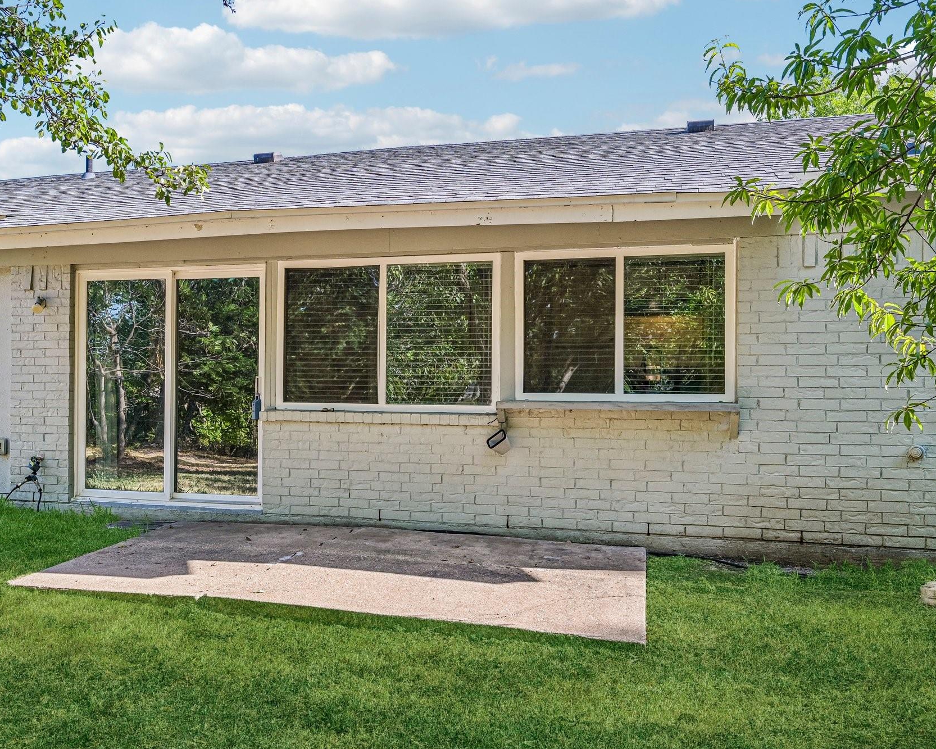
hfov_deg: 58.2
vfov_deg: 48.5
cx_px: 366
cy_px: 382
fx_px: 831
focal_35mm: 30
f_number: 8
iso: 400
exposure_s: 1/320
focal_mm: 26
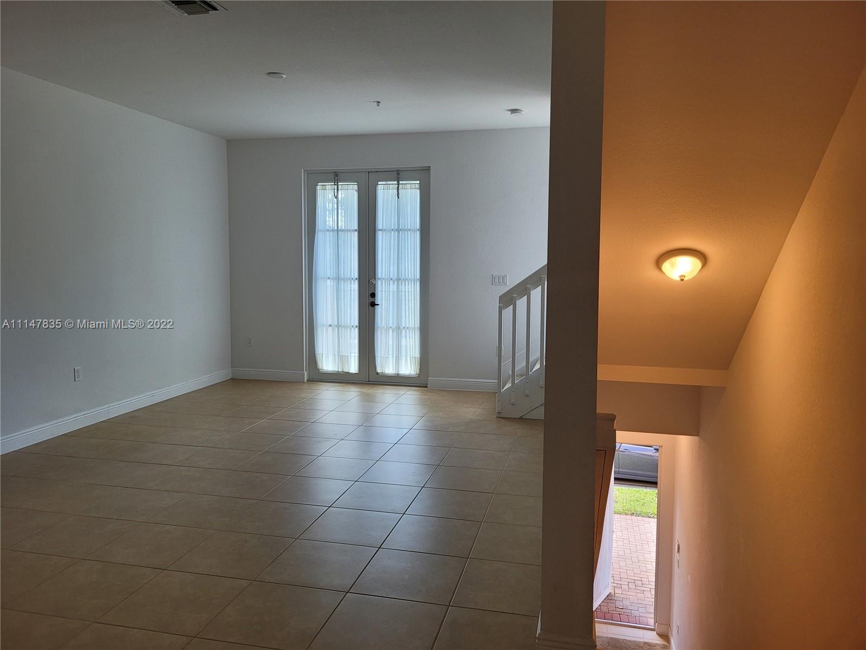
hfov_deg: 67.3
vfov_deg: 53.1
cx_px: 433
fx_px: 650
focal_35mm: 26
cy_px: 325
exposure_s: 1/119
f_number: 1.8
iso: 125
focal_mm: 5.4
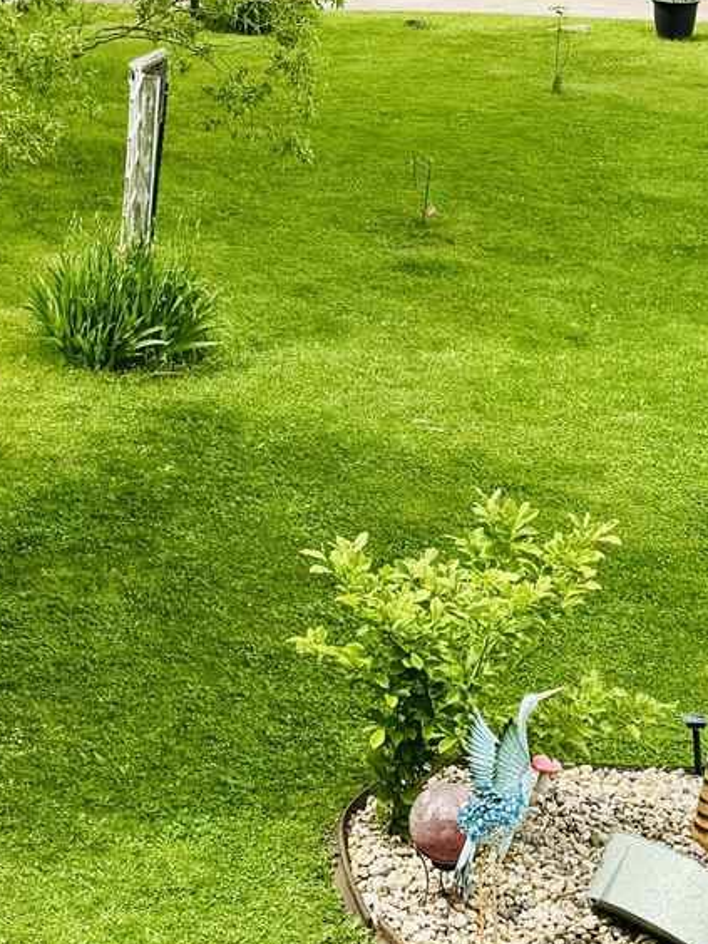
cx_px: 243
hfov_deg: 15.1
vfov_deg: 19.7
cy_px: 110
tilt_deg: -12.4
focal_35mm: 98
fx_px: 2673
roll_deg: -1.4
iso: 80
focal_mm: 6.76
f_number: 1.78
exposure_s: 1/2710
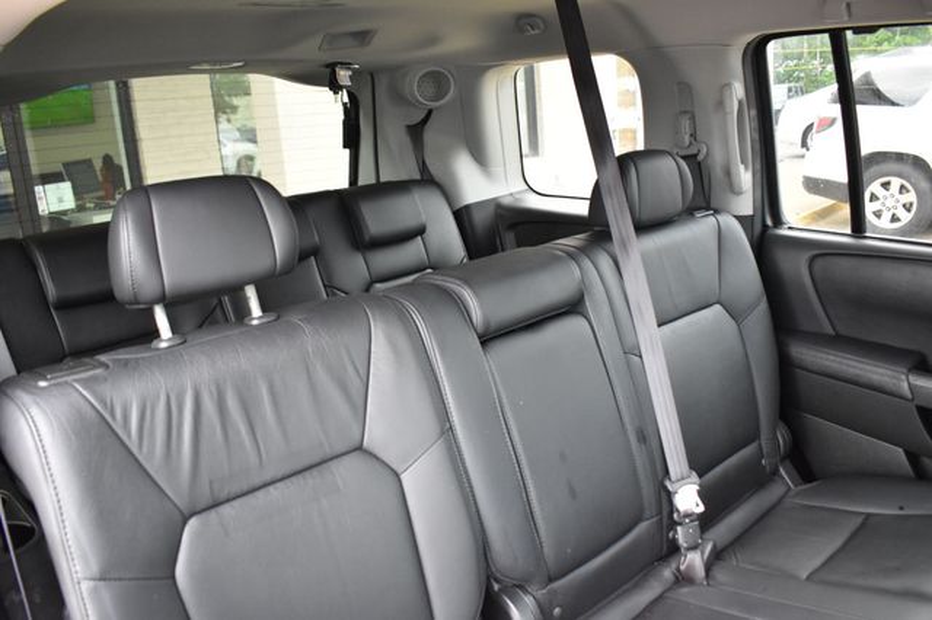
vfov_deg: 43.6
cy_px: 310
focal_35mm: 30
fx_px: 776
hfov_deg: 62.0
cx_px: 466
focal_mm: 20
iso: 2000
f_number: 4
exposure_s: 1/125
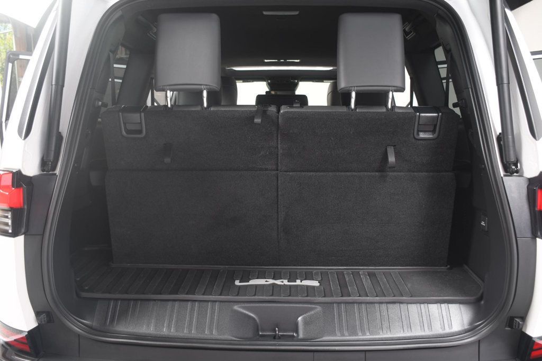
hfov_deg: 57.2
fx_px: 497
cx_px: 271
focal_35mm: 33
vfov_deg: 39.9
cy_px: 180
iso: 100
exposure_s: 1/160
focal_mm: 22
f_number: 3.5
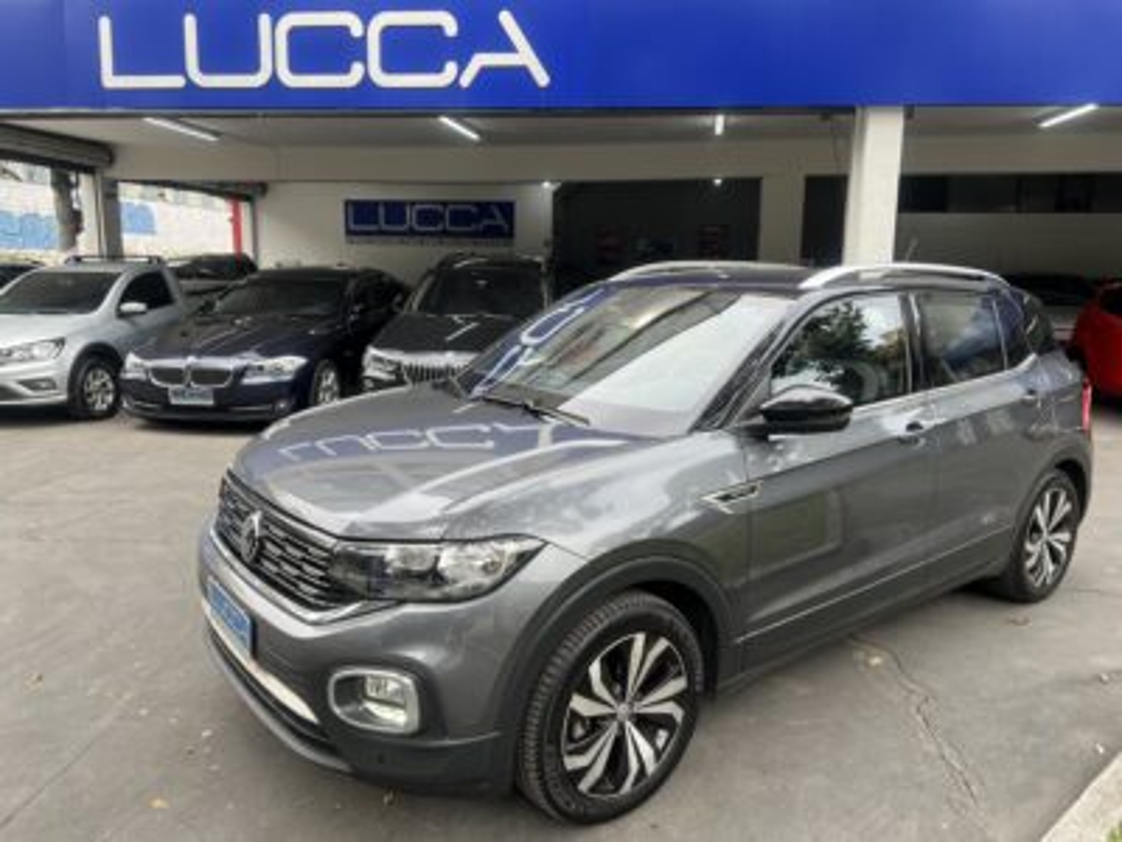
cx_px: 561
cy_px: 421
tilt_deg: -10.0
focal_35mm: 26
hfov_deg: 67.3
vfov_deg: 53.1
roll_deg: -0.3
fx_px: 843
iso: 50
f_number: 1.5
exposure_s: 1/443
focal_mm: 5.7
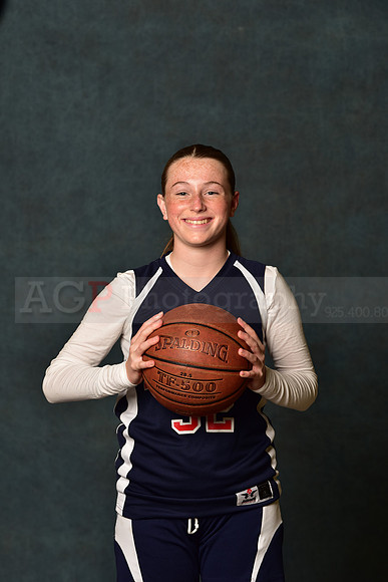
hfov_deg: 10.6
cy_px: 291
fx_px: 2100
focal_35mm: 130
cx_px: 194
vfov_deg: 15.8
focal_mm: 130
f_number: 5
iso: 200
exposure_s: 1/200
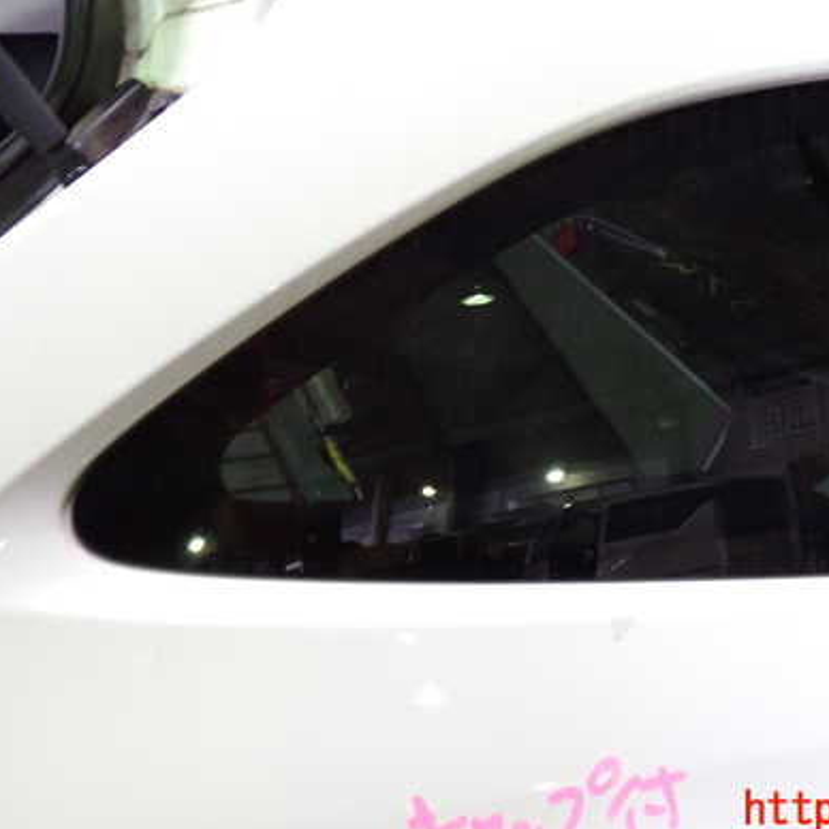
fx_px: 1111
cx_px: 585
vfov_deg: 40.8
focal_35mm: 41
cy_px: 357
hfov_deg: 40.2
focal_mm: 5.4
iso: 200
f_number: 2.3
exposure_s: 1/30
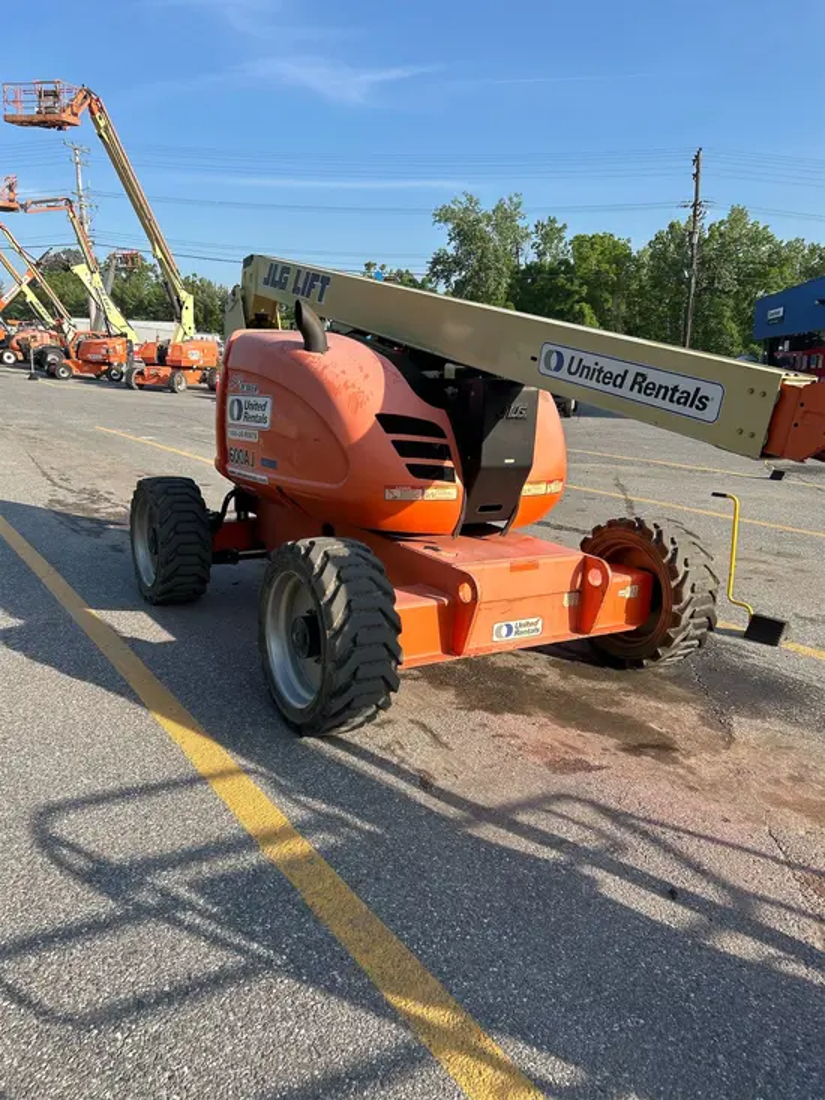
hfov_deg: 53.1
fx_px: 826
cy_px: 550
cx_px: 412
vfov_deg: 67.3
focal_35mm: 26
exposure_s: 1/2083
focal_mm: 5.7
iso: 50
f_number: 1.5
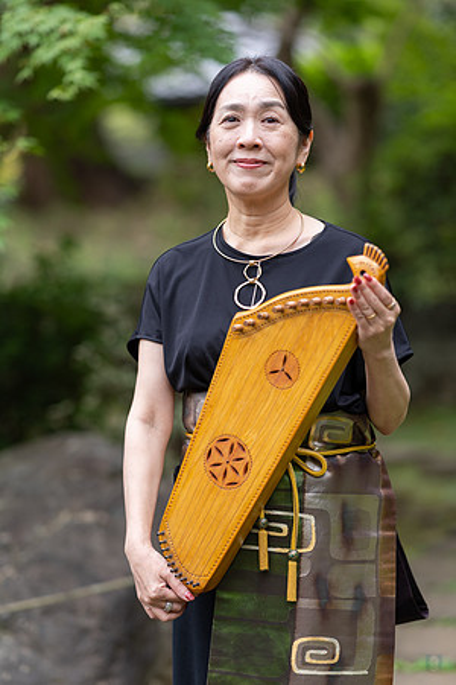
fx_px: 1995
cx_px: 228
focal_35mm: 105
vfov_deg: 19.5
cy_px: 342
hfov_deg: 13.0
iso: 180
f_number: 2.2
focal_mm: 105
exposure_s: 1/250
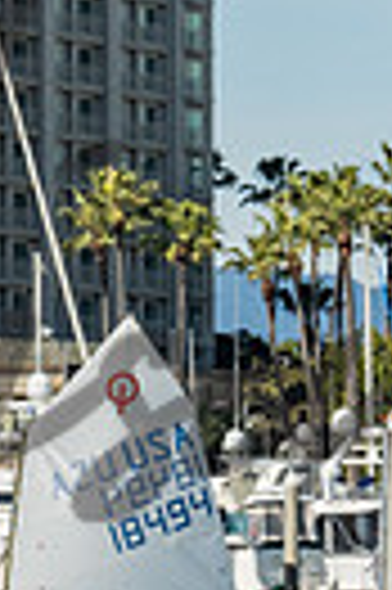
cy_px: 372
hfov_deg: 2.5
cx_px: 525
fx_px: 9056
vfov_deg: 3.7
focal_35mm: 553
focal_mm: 101
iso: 250
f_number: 10
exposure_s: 1/500
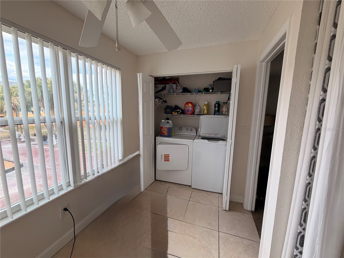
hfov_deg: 102.1
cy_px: 129
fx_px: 139
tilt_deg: -6.9
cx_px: 172
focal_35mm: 14
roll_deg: -0.4
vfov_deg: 85.7
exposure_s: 1/121
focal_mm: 2.22
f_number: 2.2
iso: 64
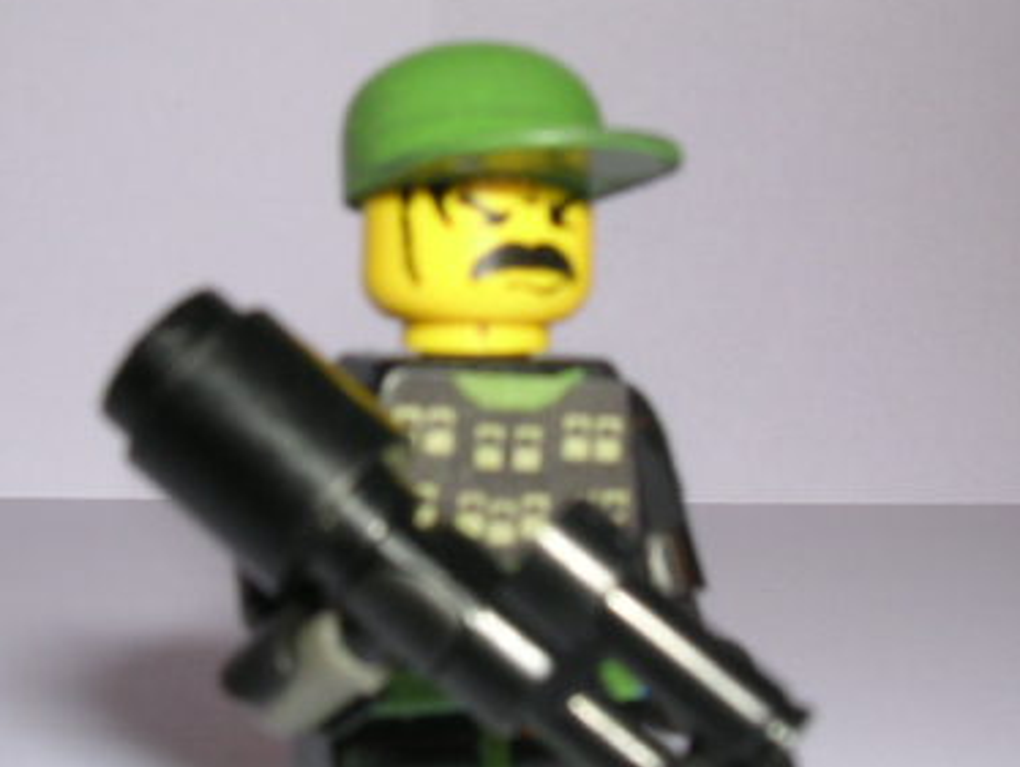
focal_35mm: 65
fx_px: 1917
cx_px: 477
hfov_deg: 29.8
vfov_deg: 22.6
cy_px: 374
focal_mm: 5.8
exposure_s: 1/60.1
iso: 100
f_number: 5.6
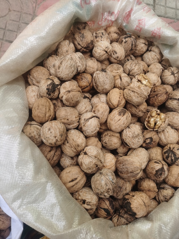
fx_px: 186
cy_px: 120
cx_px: 90
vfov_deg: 65.3
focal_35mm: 27
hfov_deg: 51.3
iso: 50
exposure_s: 1/388
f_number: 1.8
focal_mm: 5.58
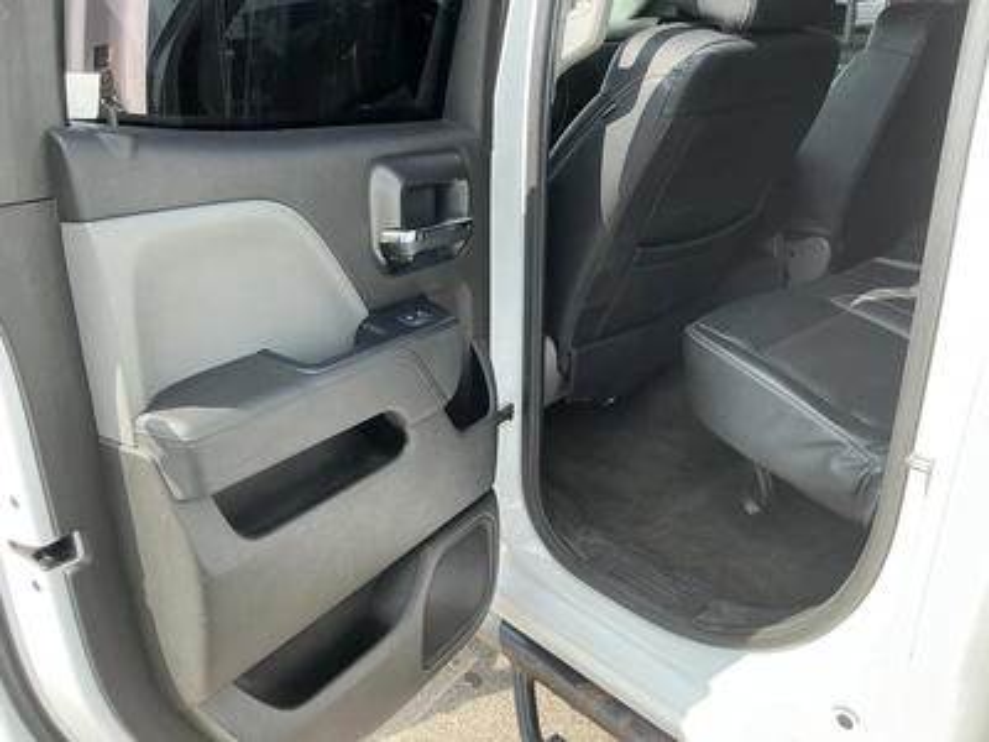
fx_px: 800
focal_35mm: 28
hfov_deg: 63.4
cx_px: 494
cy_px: 371
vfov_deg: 49.7
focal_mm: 3
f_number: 1.8
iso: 25
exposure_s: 1/320
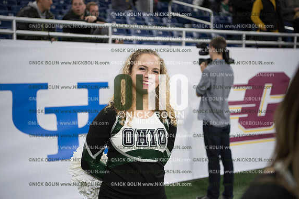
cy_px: 99
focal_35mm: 61
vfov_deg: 22.2
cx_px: 151
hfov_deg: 32.9
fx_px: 506
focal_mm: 60
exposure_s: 1/800
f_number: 2.8
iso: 1250
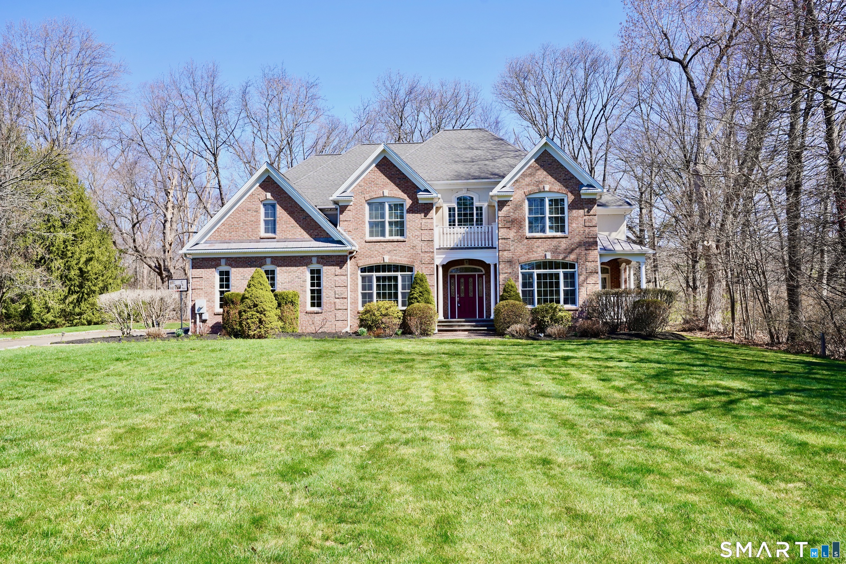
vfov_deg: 46.4
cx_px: 423
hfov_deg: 65.5
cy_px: 282
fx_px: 658
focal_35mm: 28
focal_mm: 28
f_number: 8
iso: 320
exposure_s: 1/320
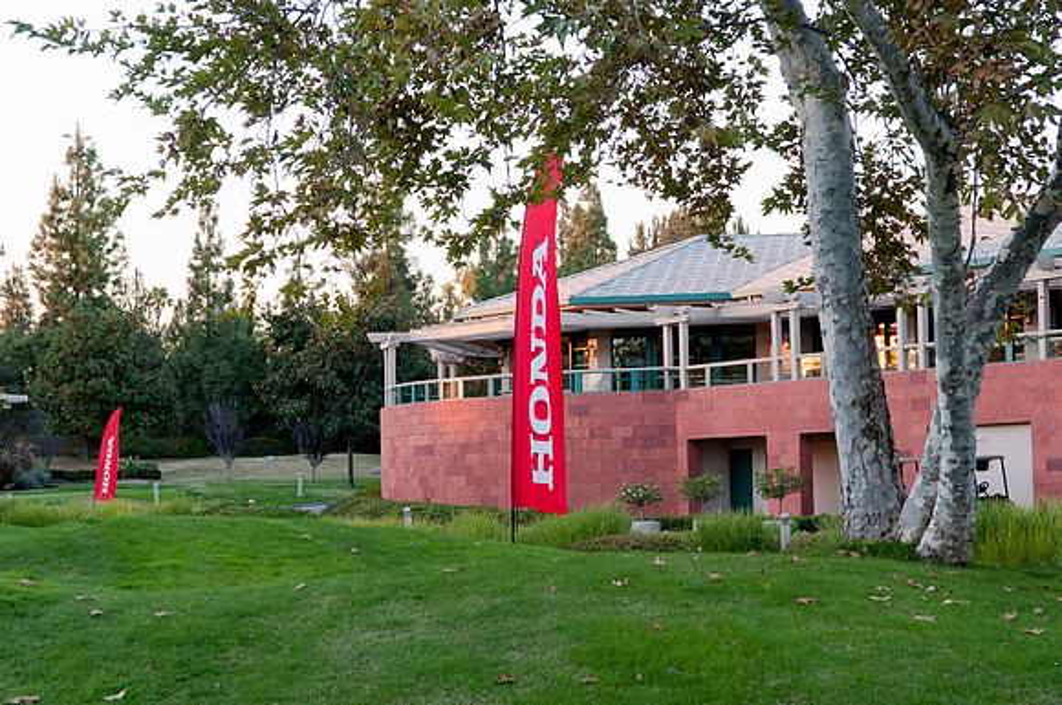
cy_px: 352
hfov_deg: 27.0
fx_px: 2209
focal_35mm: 75
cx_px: 531
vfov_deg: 18.1
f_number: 6.3
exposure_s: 1/160
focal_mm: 50
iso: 640
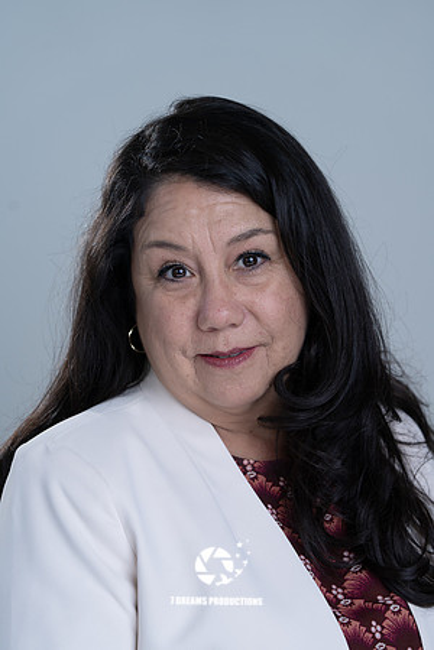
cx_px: 217
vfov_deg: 13.2
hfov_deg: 8.8
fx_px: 2821
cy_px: 325
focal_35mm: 156
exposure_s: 1/200
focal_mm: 156
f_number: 5.6
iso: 160
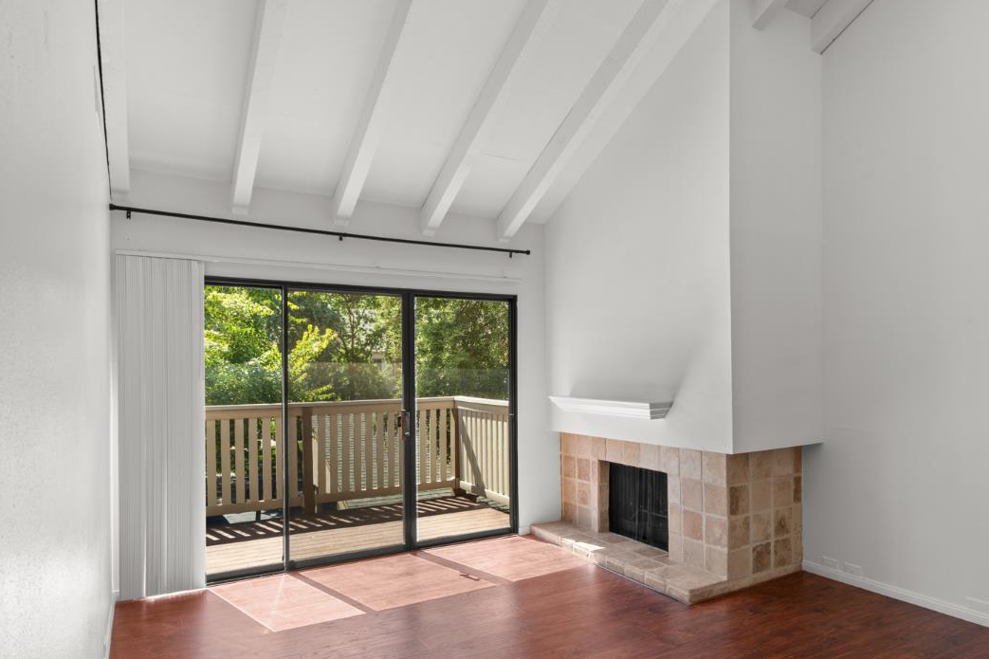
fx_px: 632
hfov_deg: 75.8
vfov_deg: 55.0
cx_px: 555
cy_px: 365
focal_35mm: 23
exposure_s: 1/8
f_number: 9
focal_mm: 16
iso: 200
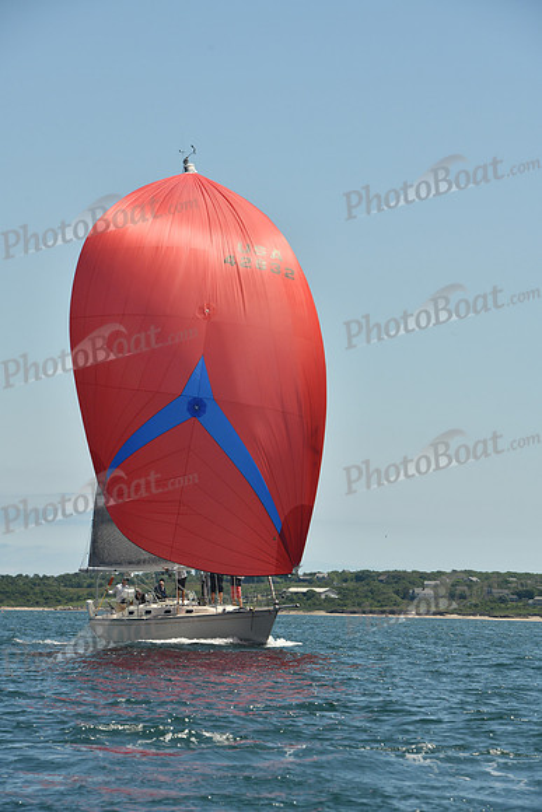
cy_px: 406
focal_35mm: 145
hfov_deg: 9.5
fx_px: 3272
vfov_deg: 14.2
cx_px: 271
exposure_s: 1/640
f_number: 9
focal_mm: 145
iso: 320
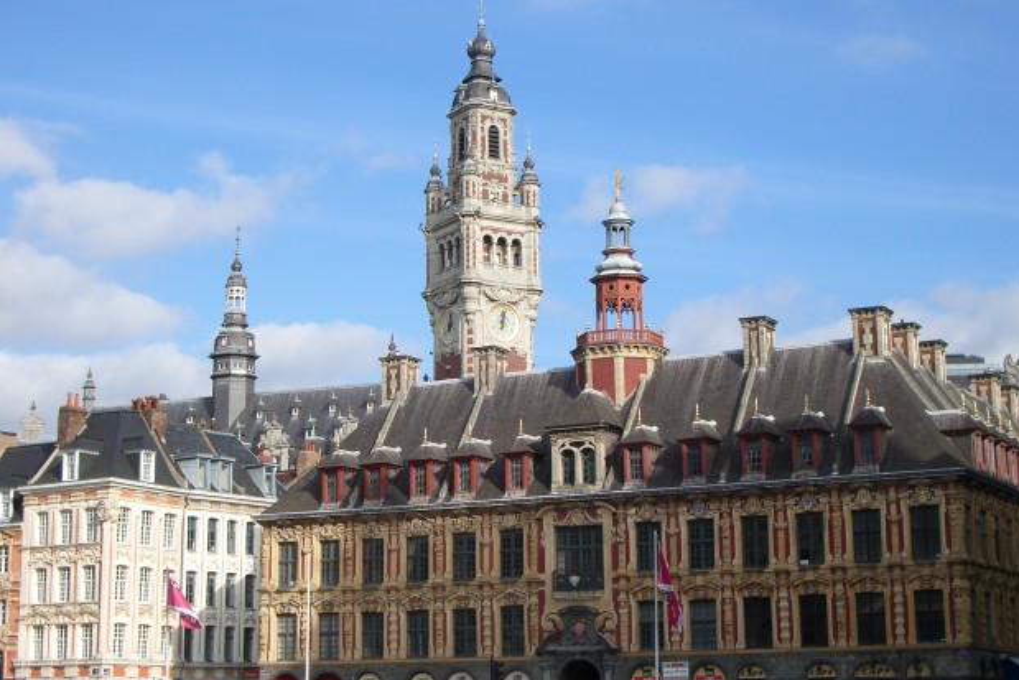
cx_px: 512
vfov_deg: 20.9
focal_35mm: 65
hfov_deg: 31.0
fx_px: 1840
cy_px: 318
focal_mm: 10.2
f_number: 5.6
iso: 80
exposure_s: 1/320
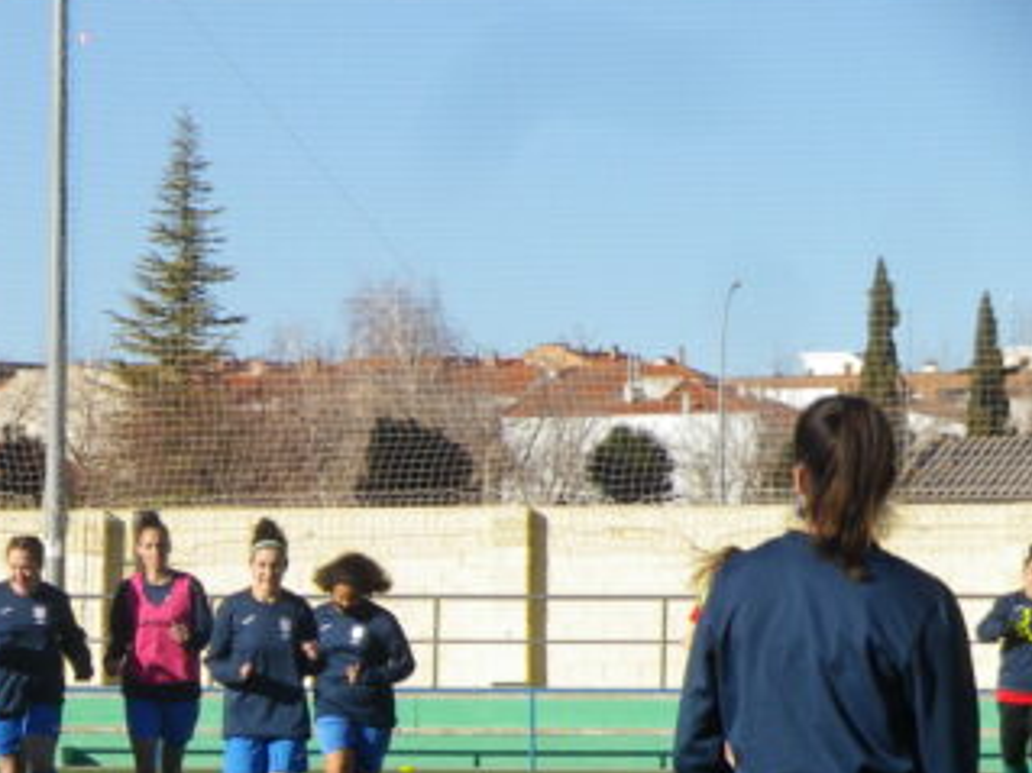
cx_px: 58
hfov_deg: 9.6
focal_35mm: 204
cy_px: 715
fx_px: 6080
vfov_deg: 7.3
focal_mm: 19.1
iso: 80
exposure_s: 1/500
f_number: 5.1
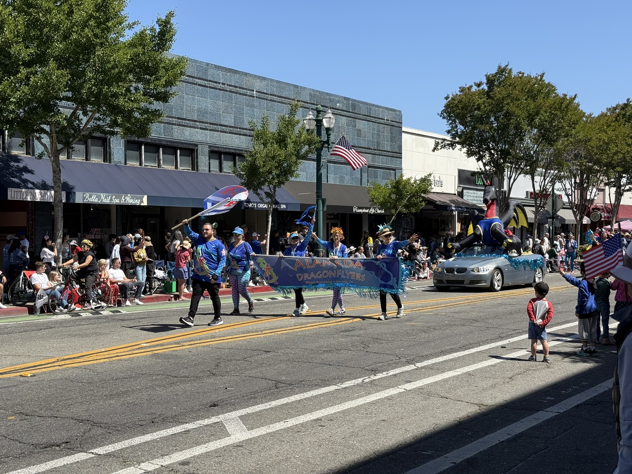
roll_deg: +0.2
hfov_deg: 39.7
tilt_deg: -0.6
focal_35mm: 48
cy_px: 237
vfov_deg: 30.3
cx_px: 316
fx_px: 876
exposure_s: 1/3226
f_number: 1.78
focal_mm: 6.76
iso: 64
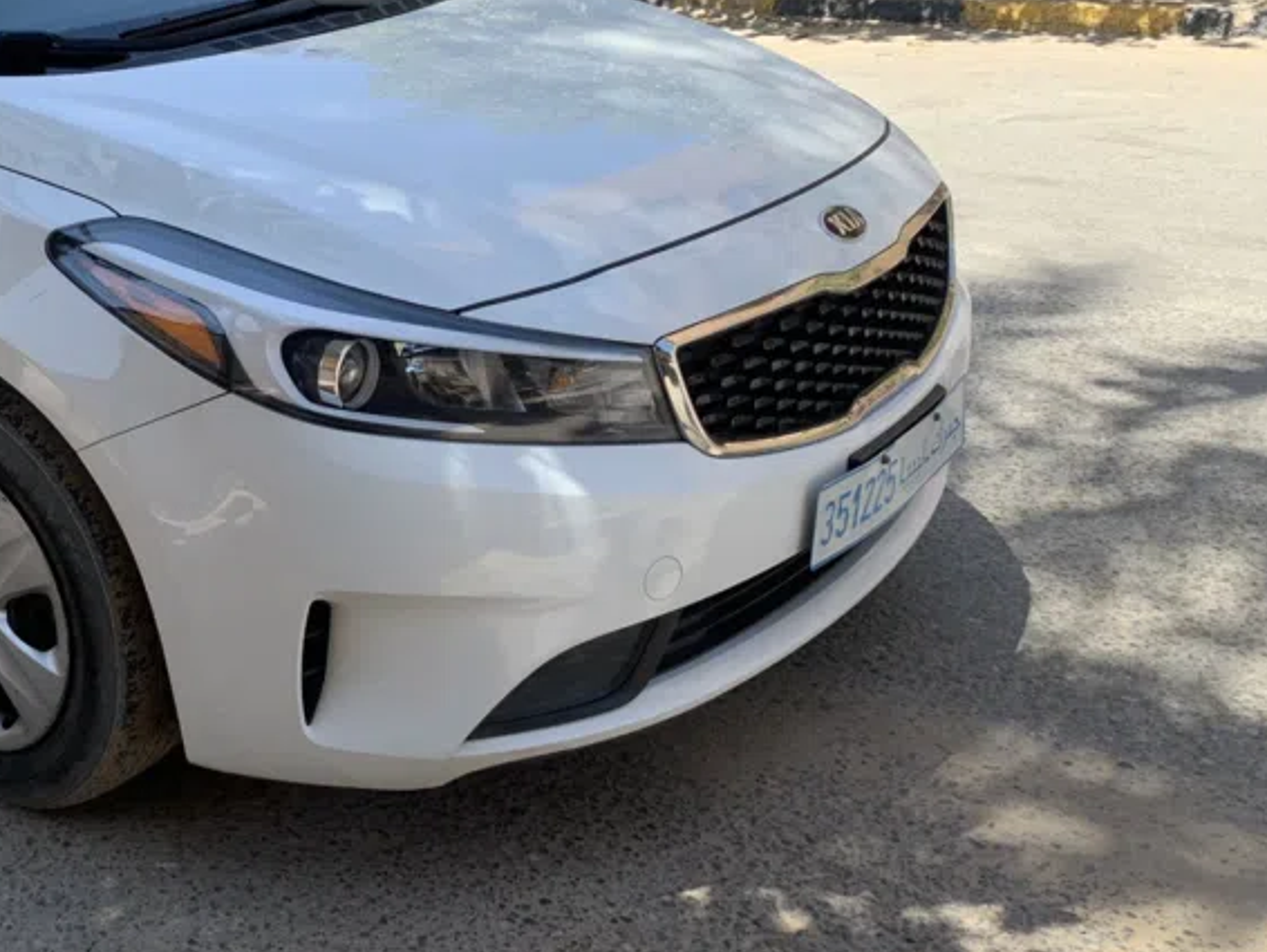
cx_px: 137
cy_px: 349
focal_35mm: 47
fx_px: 1721
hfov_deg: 37.8
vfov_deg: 30.8
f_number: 1.8
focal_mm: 4.25
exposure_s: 1/754
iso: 25
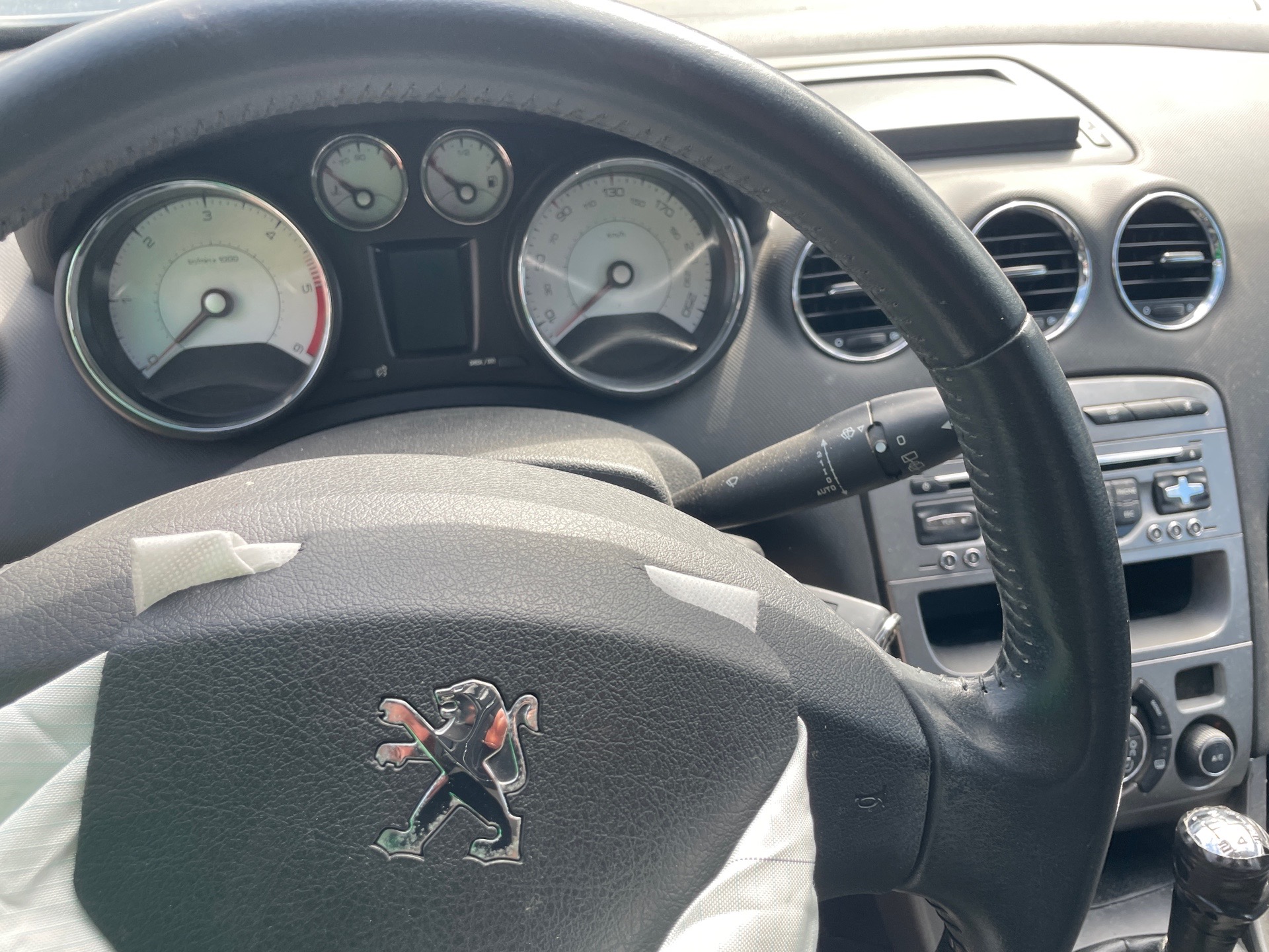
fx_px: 953
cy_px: 476
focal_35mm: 26
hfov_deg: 67.3
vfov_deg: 53.1
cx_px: 634
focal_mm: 4.2
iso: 32
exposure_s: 1/182
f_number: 1.6
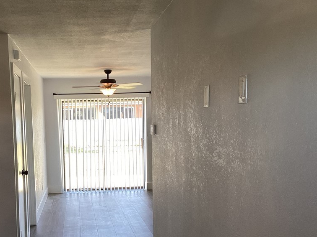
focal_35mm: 42
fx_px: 385
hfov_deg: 44.1
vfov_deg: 34.1
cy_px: 152
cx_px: 105
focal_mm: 3.3
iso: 50
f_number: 2.4
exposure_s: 1/60
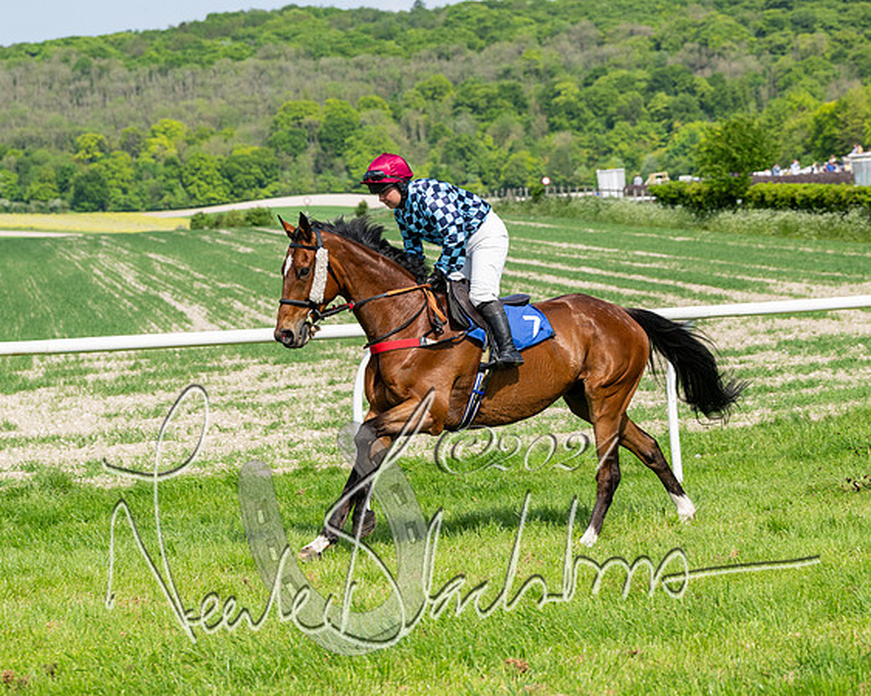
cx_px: 436
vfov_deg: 13.4
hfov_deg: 16.7
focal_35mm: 115
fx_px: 2962
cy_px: 348
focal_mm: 102
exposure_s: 1/1250
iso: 200
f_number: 5.6
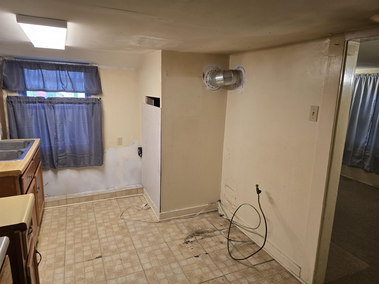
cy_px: 142
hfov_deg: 73.9
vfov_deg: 58.9
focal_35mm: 23
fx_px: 252
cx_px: 190
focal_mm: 6.3
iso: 125
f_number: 1.7
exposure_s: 1/120
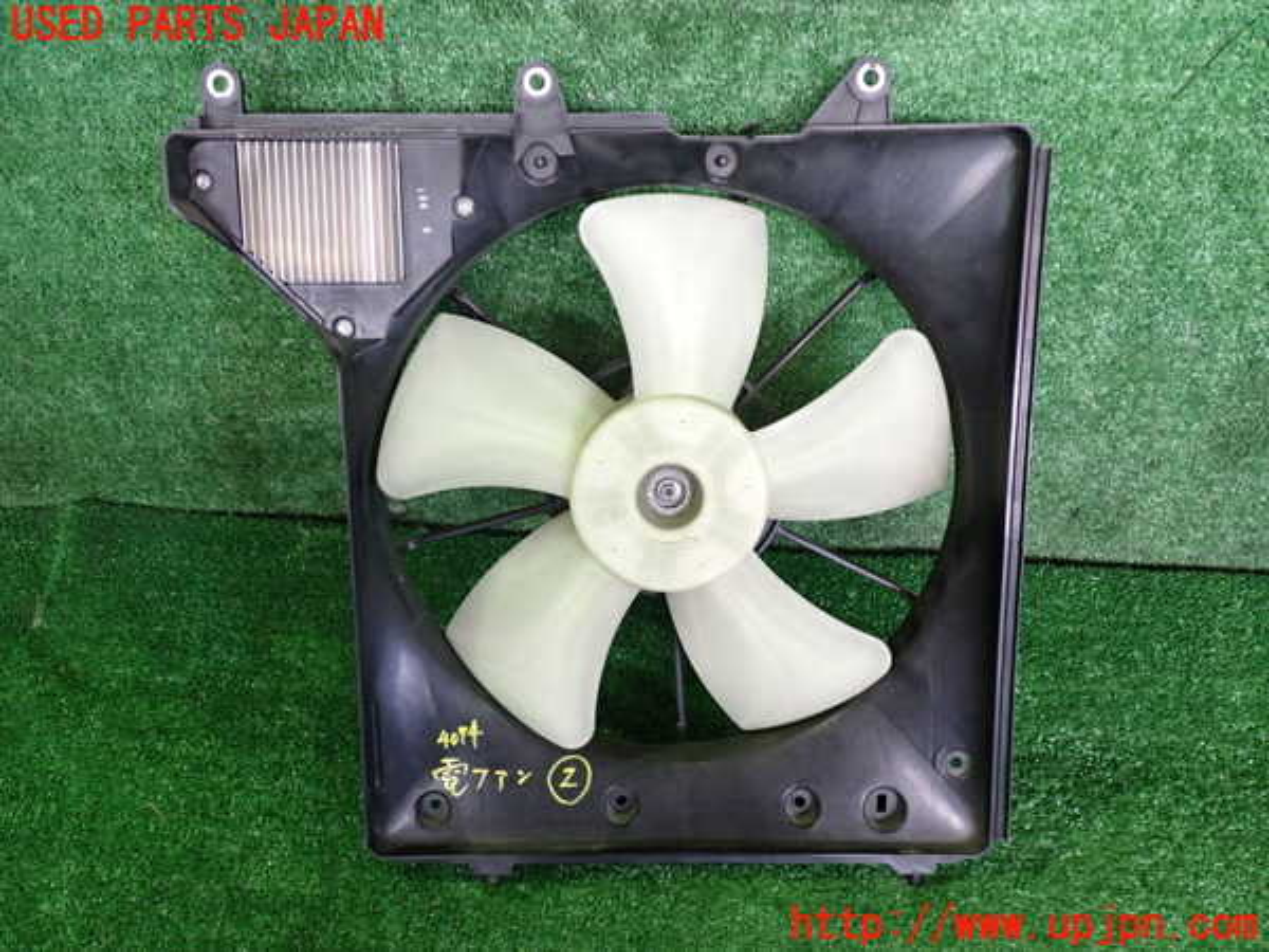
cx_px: 634
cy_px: 476
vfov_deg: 46.8
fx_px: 1100
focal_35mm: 30
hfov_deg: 60.0
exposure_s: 1/30
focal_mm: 5.4
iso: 320
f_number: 2.3
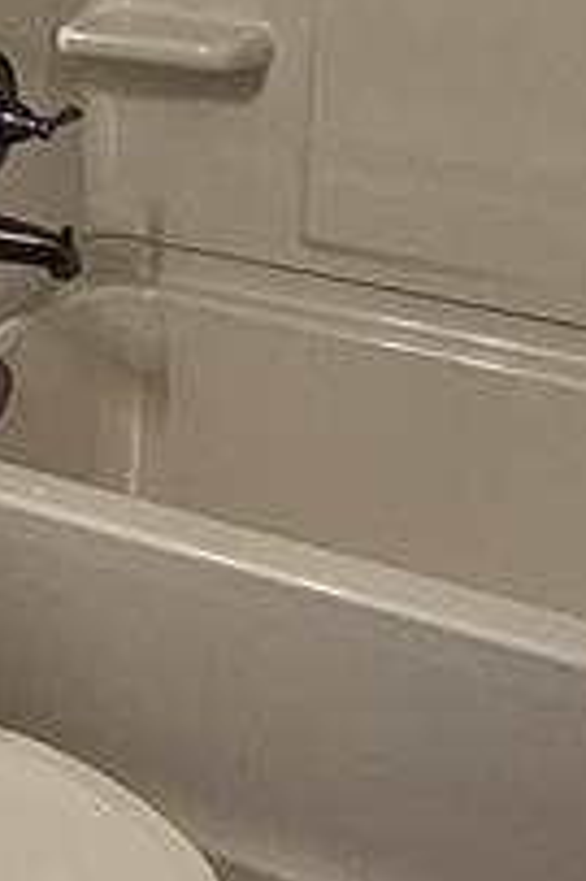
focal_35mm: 80
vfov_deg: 23.4
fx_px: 1957
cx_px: -243
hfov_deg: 15.9
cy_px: -156
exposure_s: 1/60
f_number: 2.2
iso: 80
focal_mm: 2.2
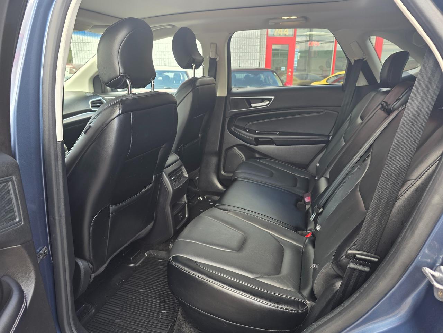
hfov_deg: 73.9
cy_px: 166
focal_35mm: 23
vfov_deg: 58.9
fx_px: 294
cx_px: 222
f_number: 1.7
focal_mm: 6.3
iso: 80
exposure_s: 1/180
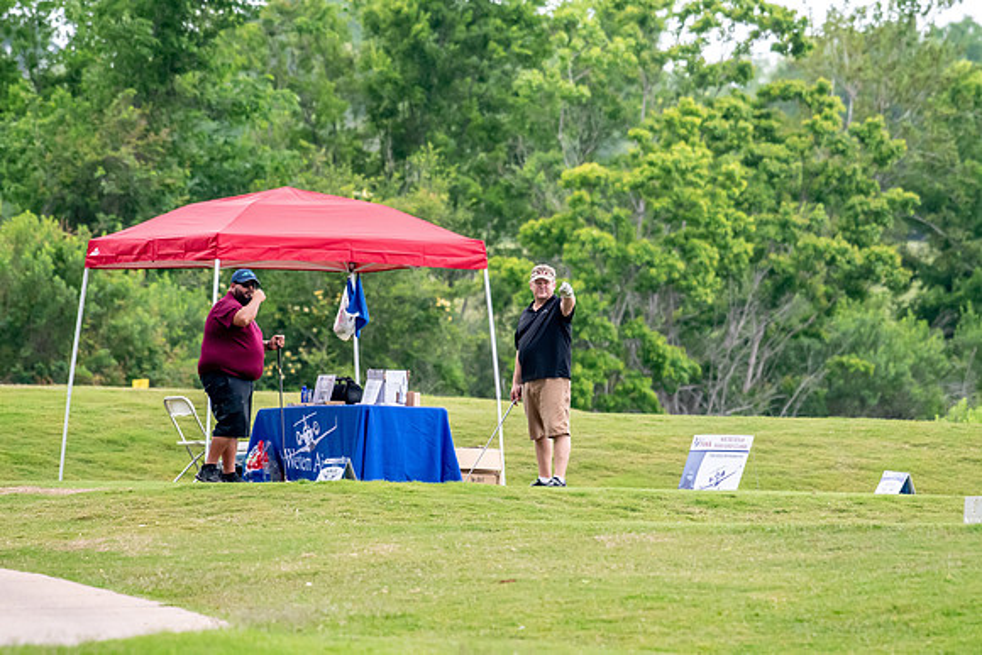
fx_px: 14324
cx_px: 491
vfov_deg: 2.6
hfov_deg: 3.9
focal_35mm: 525
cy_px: 328
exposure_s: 1/2000
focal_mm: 350
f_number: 5.6
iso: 2200
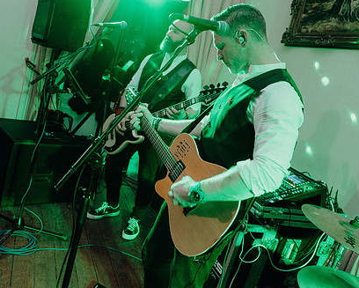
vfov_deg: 45.7
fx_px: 340
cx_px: 163
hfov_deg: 55.5
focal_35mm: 32
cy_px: 126
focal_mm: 24
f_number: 3.5
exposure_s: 1/160
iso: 2500
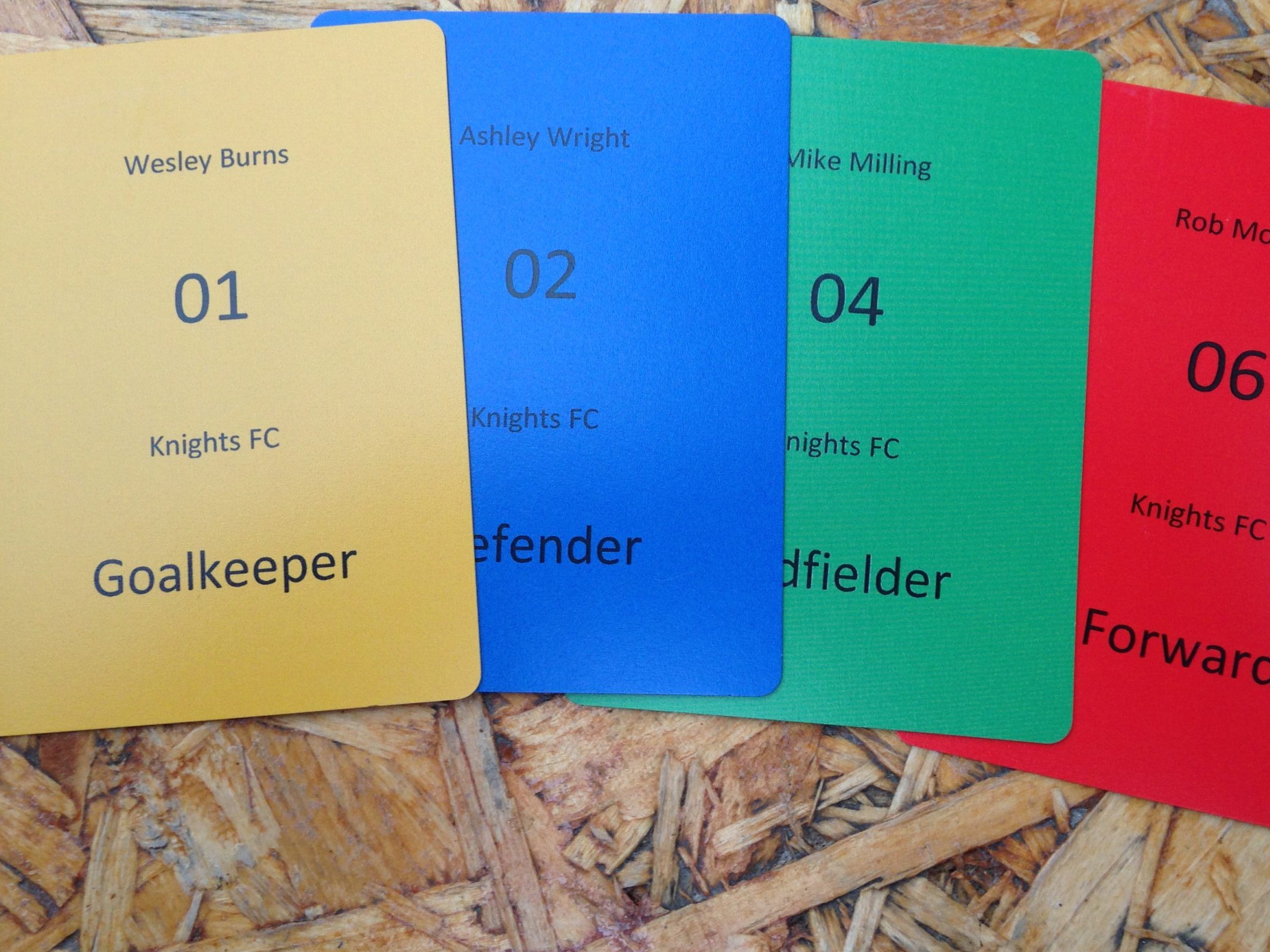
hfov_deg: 46.5
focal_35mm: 40
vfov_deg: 36.0
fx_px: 1468
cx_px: 765
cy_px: 464
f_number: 2.4
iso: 50
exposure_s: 1/120
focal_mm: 4.12
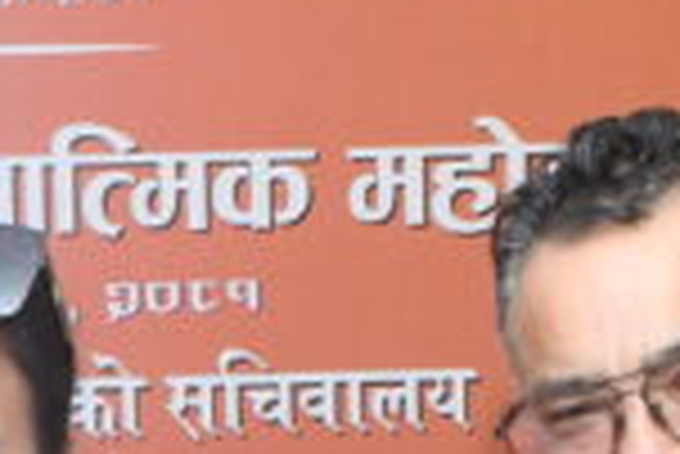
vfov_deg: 7.2
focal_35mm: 183
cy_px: 980
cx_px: -369
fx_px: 3460
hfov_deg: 10.8
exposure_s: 1/160
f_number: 5.6
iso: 3200
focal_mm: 24
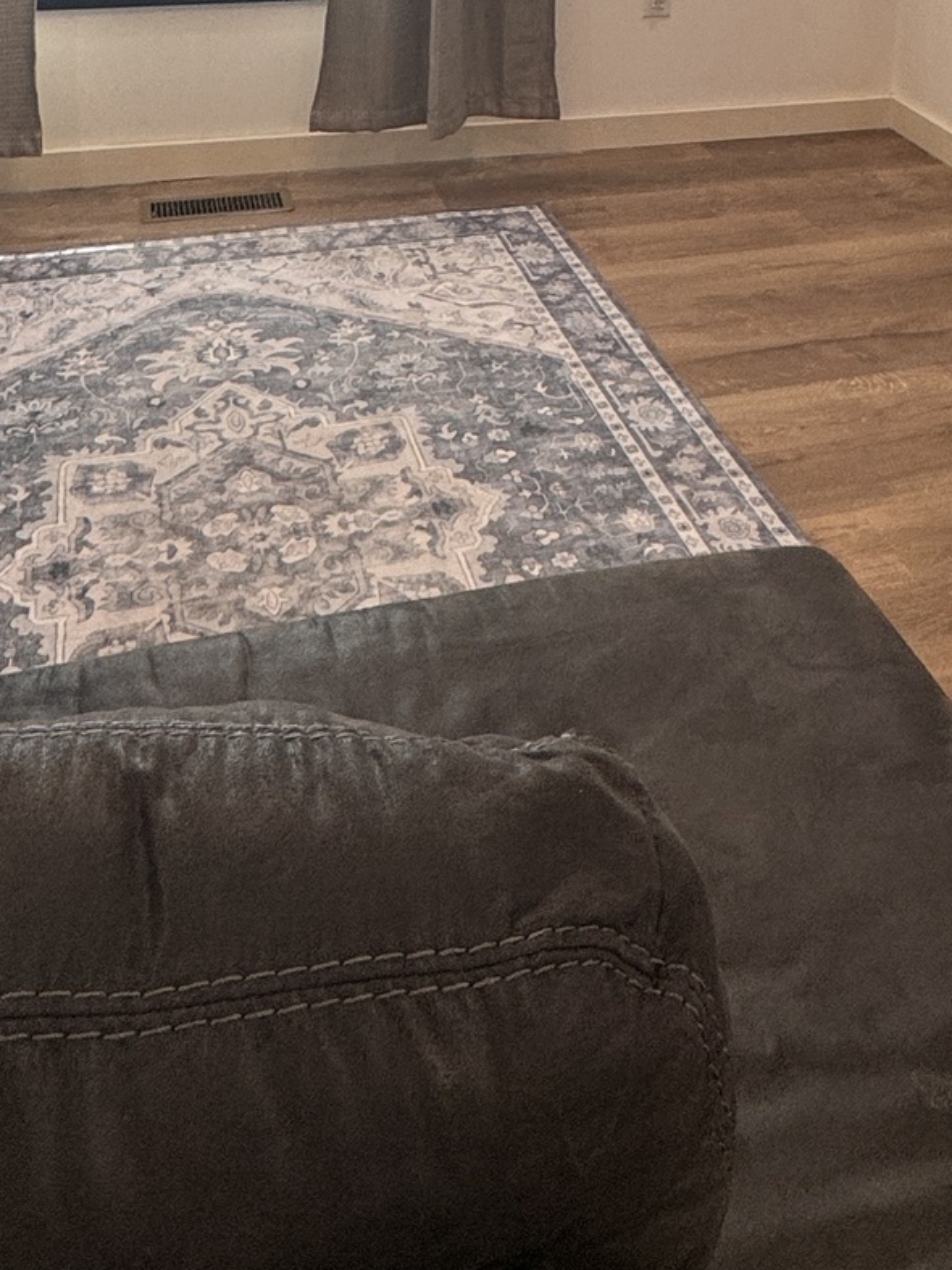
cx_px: 616
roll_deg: -2.6
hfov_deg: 34.9
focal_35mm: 41
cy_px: -240
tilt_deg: -5.5
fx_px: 1504
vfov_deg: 36.0
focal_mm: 2.22
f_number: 2.2
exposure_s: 1/120
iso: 125
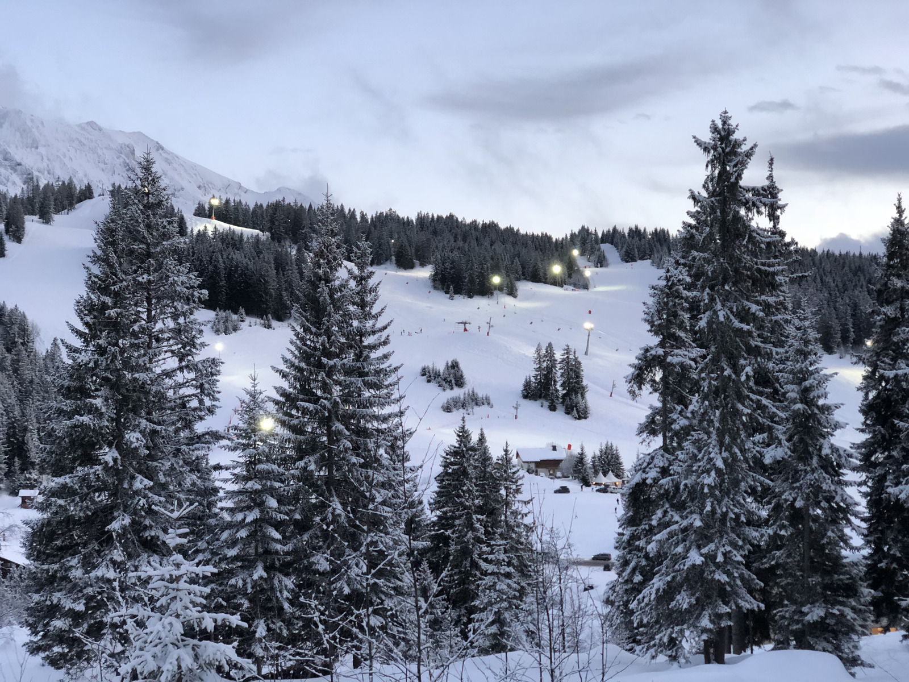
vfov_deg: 28.0
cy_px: 341
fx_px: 1365
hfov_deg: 36.8
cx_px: 454
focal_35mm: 52
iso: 80
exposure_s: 1/50
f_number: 2.4
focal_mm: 6
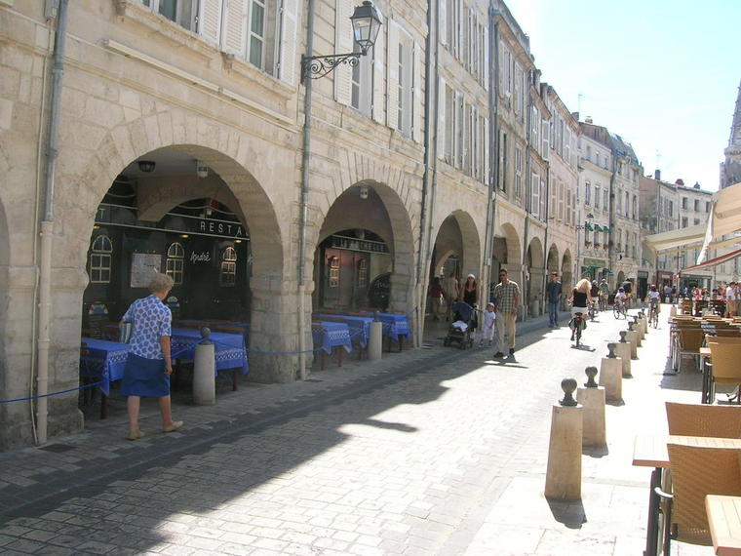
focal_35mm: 34
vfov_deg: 41.8
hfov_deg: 54.0
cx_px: 370
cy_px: 278
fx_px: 728
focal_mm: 5.7
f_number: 4.9
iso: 50
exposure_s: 1/152
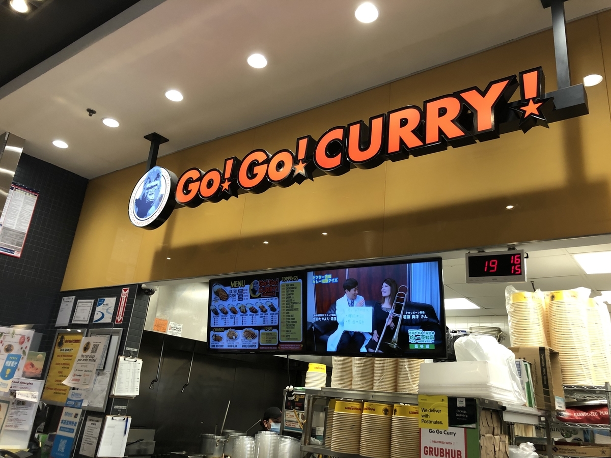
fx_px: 494
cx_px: 306
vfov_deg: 49.7
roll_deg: -4.2
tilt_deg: +19.7
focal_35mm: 28
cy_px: 229
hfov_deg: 63.4
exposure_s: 1/24
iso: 40
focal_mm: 3.99
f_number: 1.8
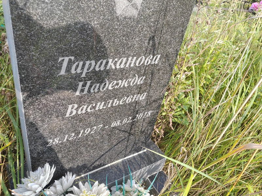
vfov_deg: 51.4
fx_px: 204
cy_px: 98
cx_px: 131
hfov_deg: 65.3
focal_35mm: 27
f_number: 1.9
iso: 100
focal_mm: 5.52
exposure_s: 1/340
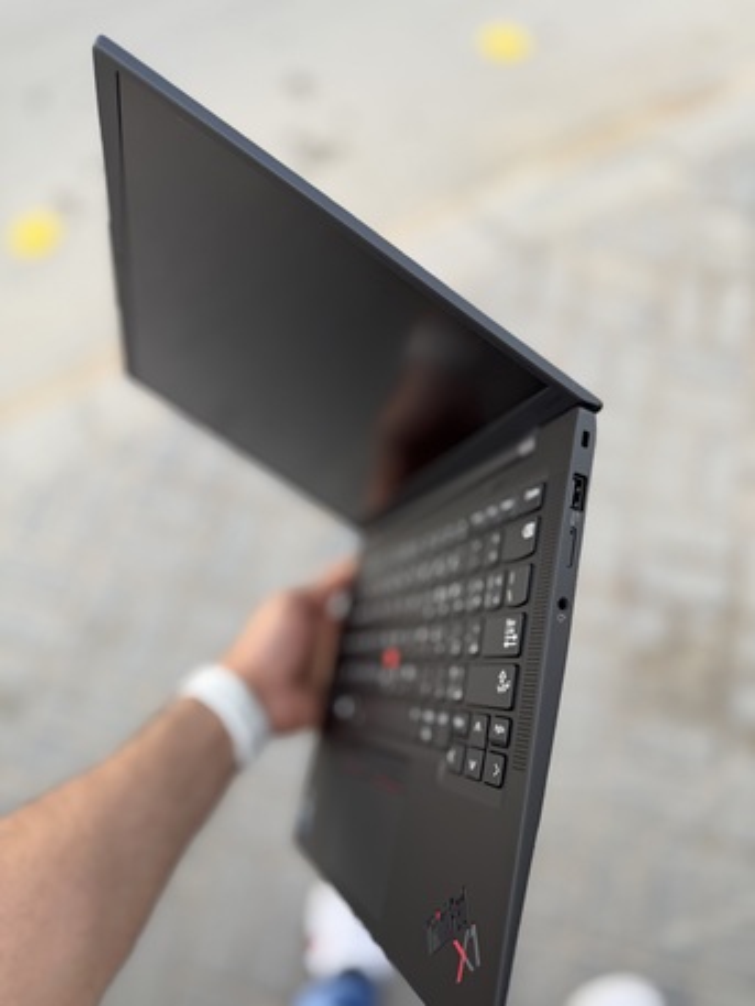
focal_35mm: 24
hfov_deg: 56.8
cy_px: 503
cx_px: 378
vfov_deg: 71.6
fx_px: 698
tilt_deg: -67.6
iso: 80
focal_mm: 6.76
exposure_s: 1/715
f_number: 1.78
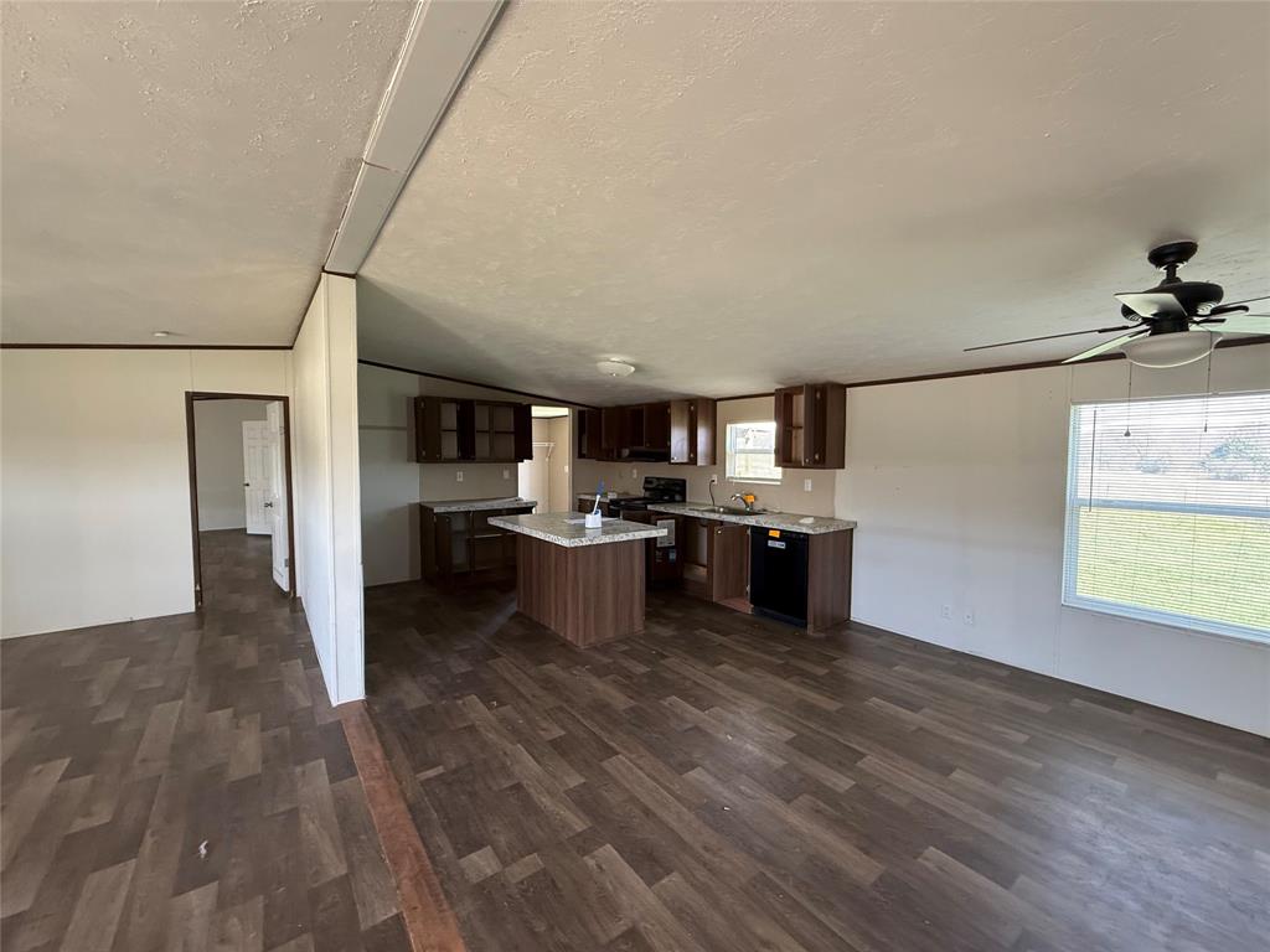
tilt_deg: -1.5
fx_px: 514
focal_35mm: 14
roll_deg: +0.0
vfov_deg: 85.7
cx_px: 635
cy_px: 476
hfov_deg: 102.1
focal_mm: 2.22
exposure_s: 1/85
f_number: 2.2
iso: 320
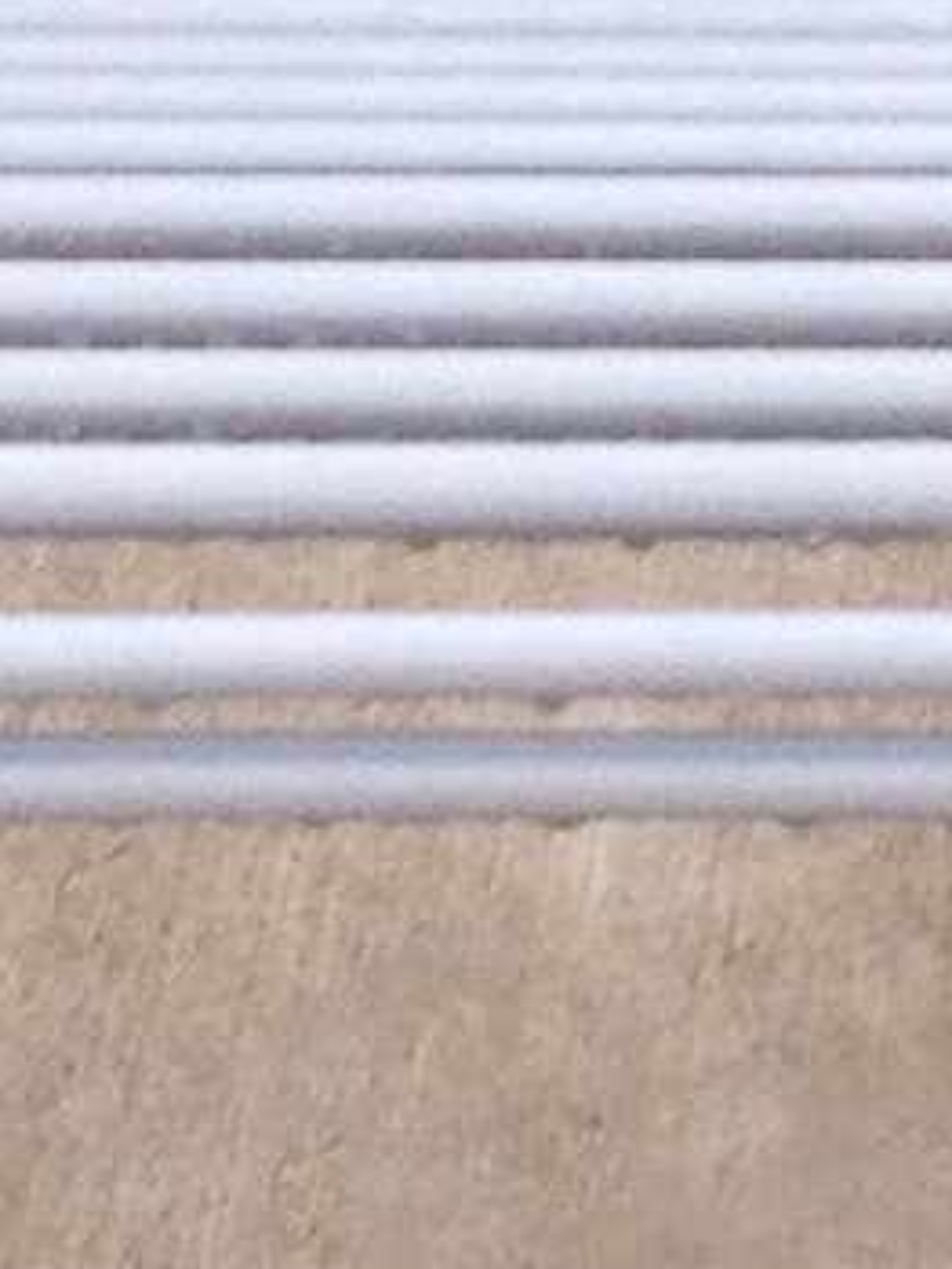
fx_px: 11983
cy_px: -738
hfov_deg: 4.5
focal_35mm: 327
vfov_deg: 6.0
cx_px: 1450
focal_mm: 4.28
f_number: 2.4
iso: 50
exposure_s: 1/386
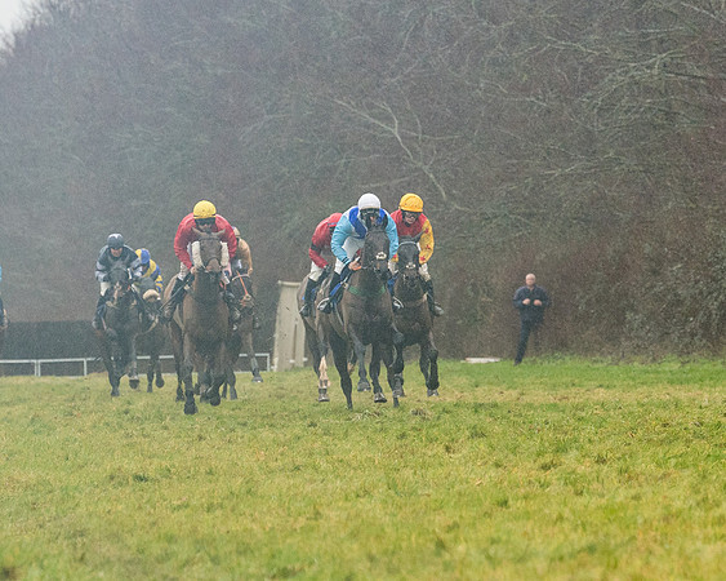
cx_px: 372
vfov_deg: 4.4
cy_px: 261
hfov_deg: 5.6
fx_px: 7483
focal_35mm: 348
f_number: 4.5
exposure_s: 1/1000
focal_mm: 155
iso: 1000
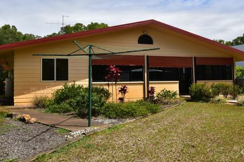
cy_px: 69
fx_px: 237
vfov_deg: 37.7
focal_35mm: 35
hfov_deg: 54.3
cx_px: 137
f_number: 11
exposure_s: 1/500
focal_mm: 20
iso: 360
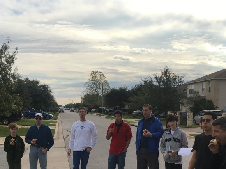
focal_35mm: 54
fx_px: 352
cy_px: 152
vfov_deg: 26.1
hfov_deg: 35.6
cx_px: 110
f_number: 2.2
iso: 25
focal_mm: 4.15
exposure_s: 1/1479
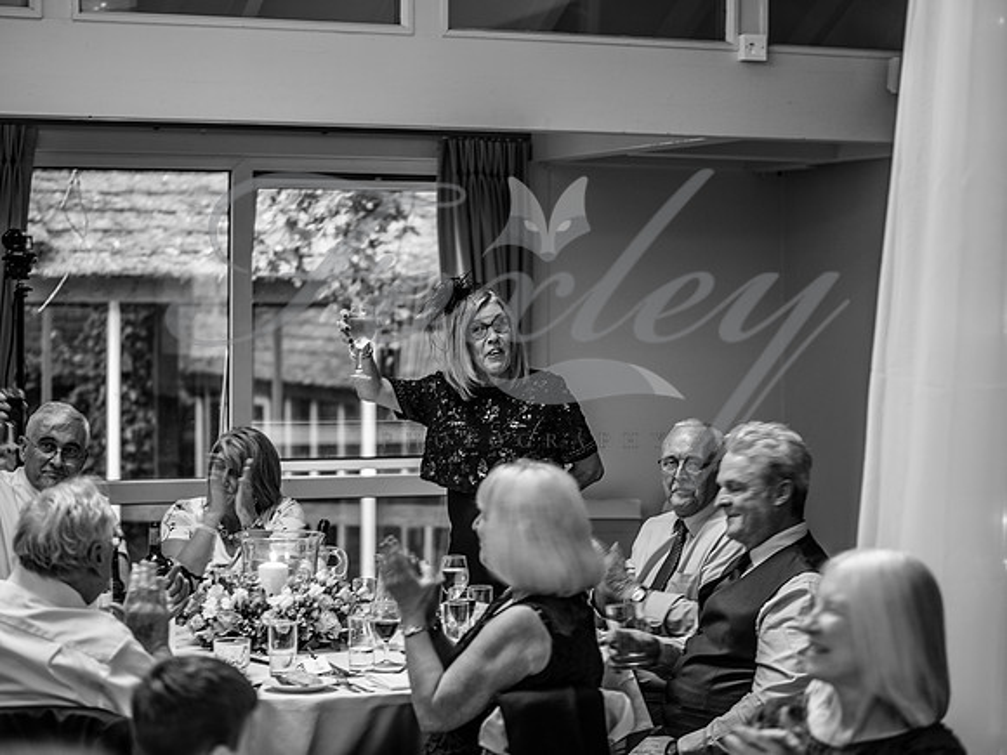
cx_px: 504
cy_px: 378
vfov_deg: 17.2
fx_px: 2502
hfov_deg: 22.8
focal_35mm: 86
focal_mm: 43
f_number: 1.2
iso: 100
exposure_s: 1/40
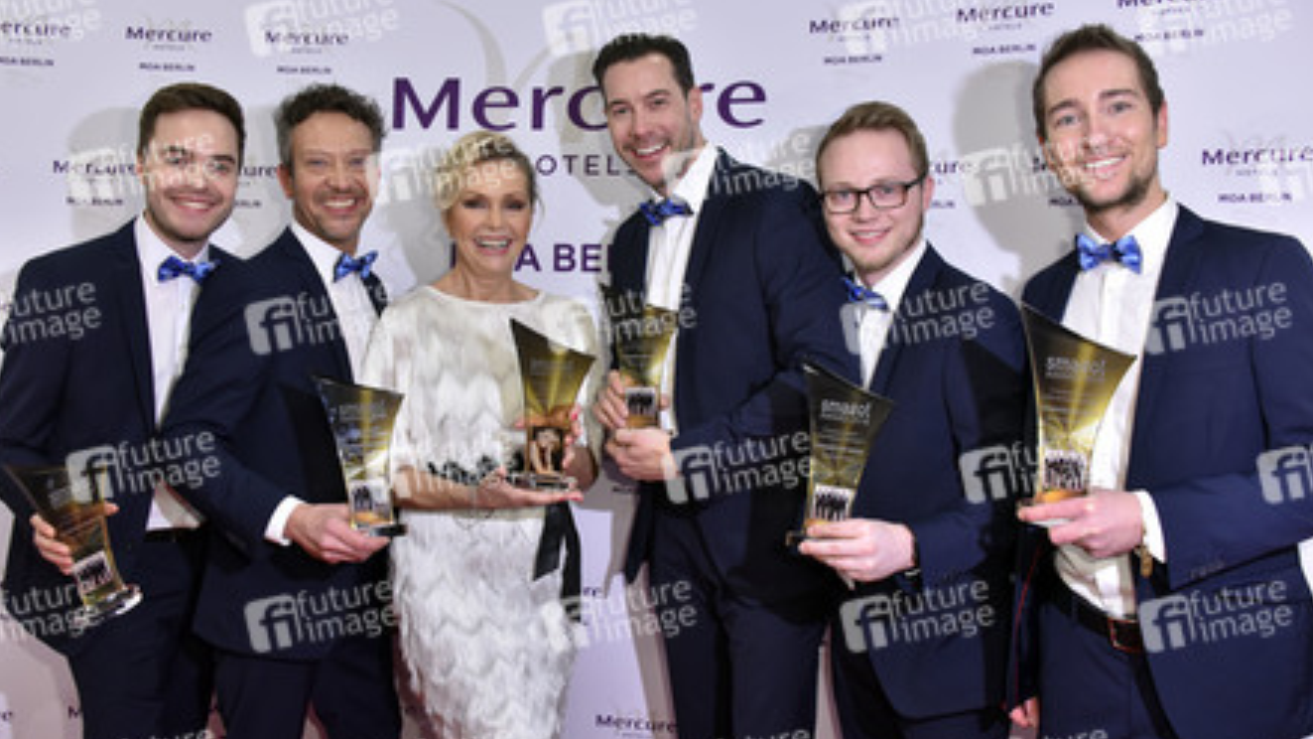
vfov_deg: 38.9
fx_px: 1044
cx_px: 659
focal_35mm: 30
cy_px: 393
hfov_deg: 64.3
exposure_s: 1/100
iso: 1250
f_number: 5.6
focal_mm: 28
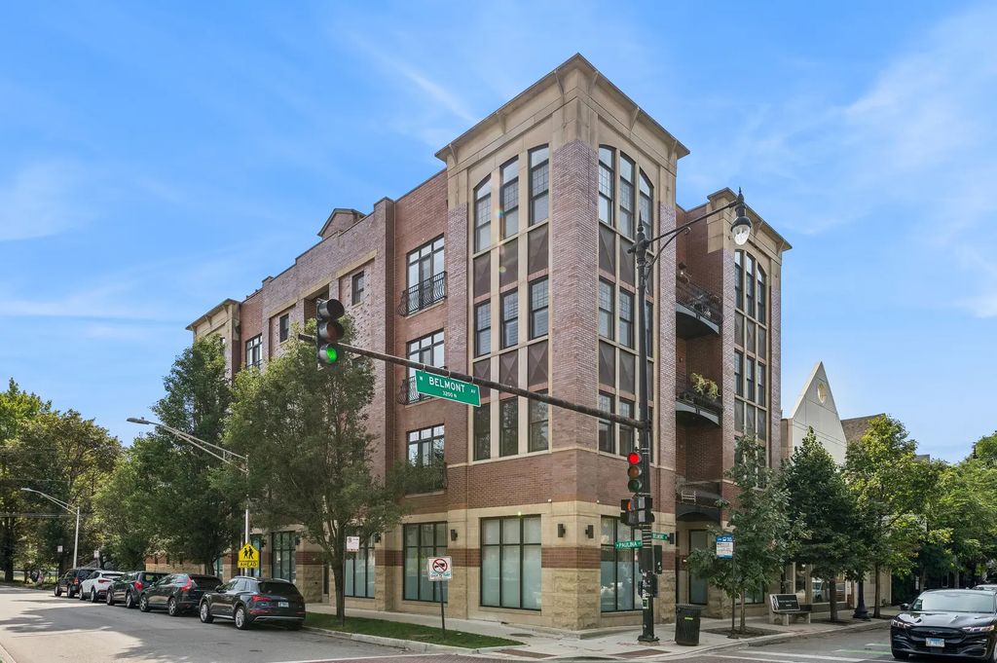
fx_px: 636
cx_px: 498
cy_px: 332
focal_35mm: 23
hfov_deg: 76.1
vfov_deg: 55.0
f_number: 8
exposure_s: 1/800
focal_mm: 23
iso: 160
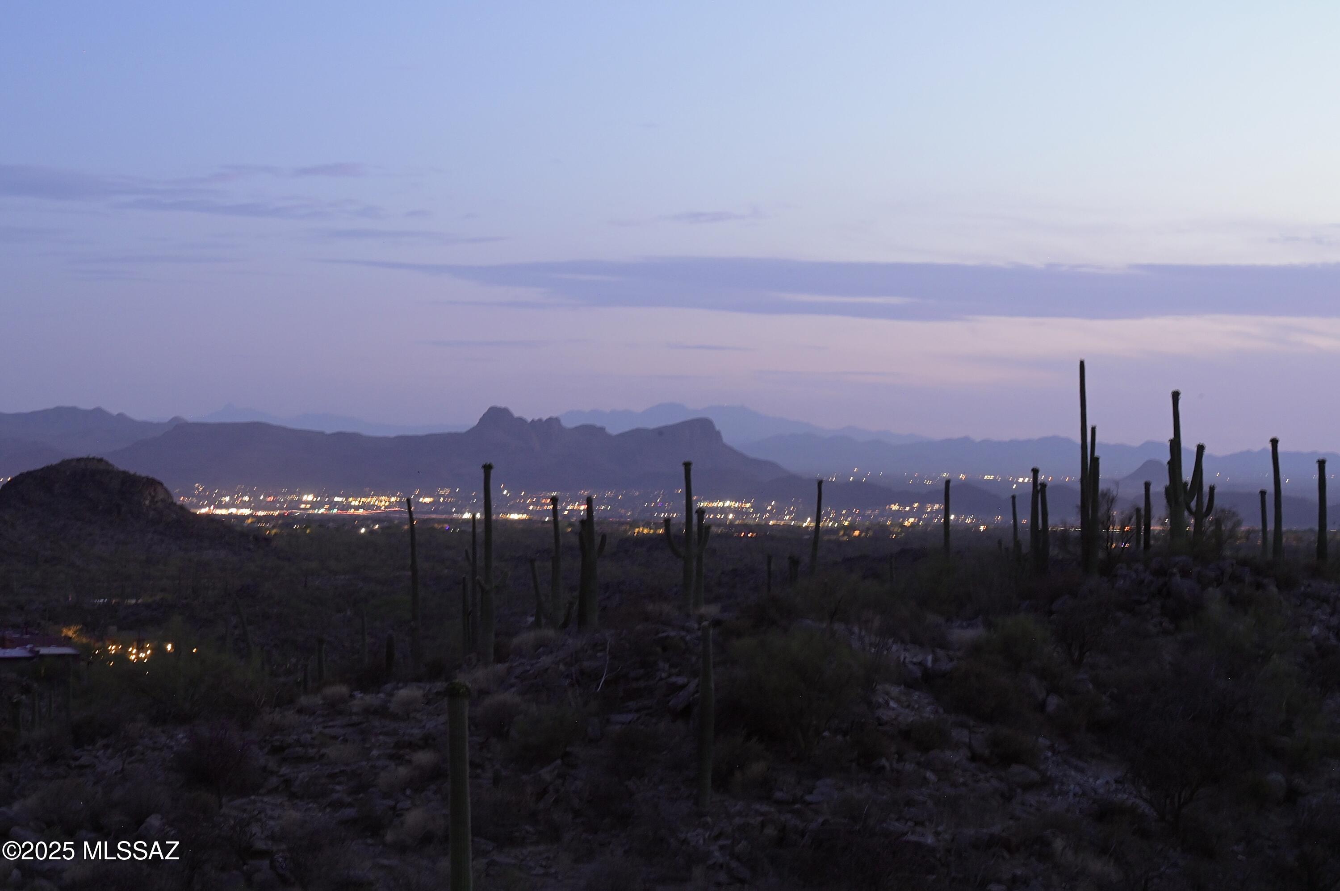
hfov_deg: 25.7
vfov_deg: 17.3
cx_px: 670
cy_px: 446
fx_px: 2939
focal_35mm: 79
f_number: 18
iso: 1600
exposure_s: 15
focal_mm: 79
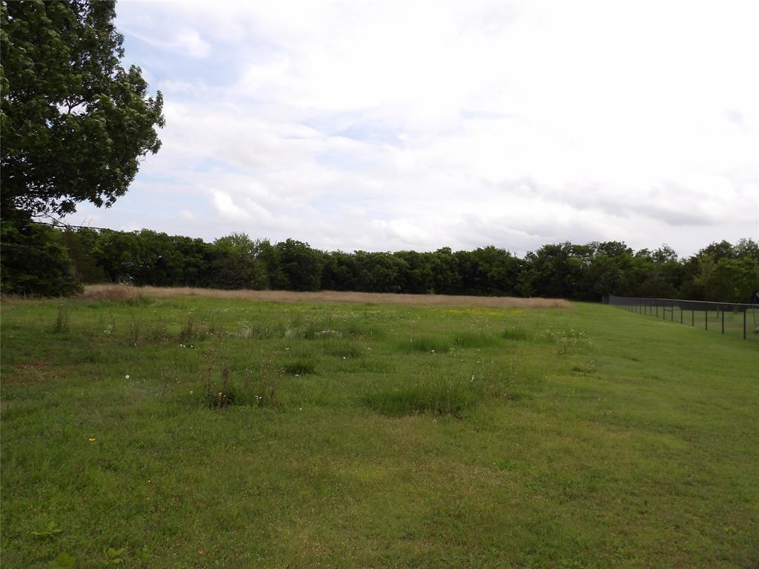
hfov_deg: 71.6
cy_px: 284
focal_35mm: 24
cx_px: 380
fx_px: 526
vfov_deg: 56.8
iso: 100
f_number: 4.6
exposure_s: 1/686
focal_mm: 4.3
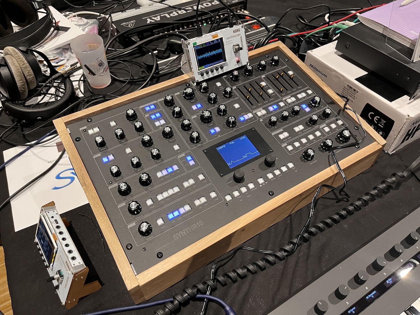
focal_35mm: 26
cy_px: 158
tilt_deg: -48.5
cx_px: 210
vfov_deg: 53.1
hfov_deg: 67.3
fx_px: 315
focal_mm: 5.1
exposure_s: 1/57
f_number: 1.6
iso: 250
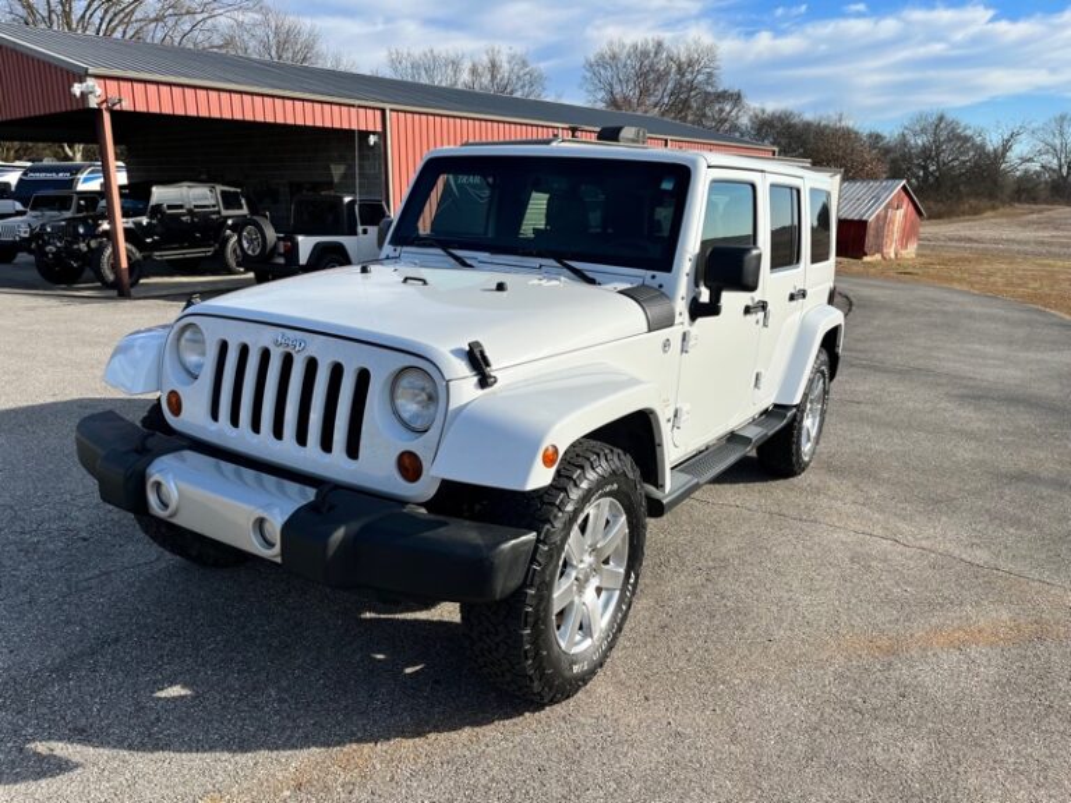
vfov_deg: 53.1
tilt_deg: -14.6
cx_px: 536
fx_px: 804
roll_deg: +1.0
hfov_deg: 67.3
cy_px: 402
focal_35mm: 26
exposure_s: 1/2967
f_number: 1.6
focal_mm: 5.1
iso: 50
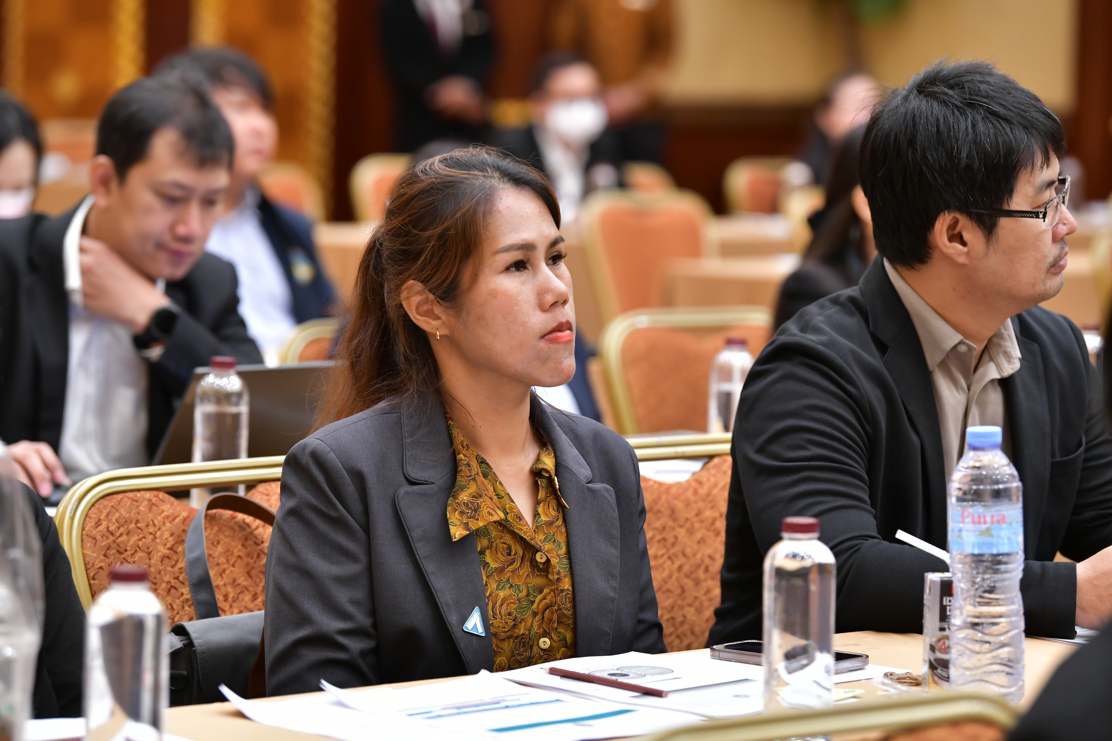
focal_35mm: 135
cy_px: 370
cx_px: 556
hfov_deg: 15.2
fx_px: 4170
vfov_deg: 10.2
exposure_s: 1/100
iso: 2000
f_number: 4
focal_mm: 135
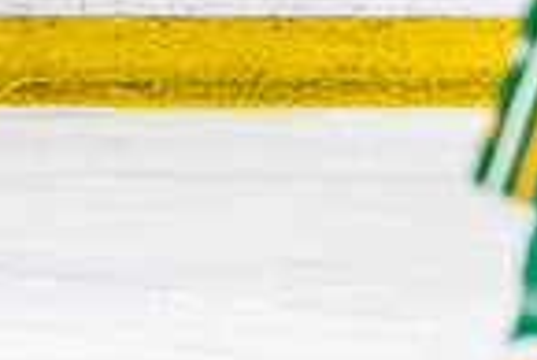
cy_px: -271
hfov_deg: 1.8
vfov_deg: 1.2
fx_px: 16693
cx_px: -628
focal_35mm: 1118
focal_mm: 135
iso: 1800
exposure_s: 1/640
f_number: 2.8
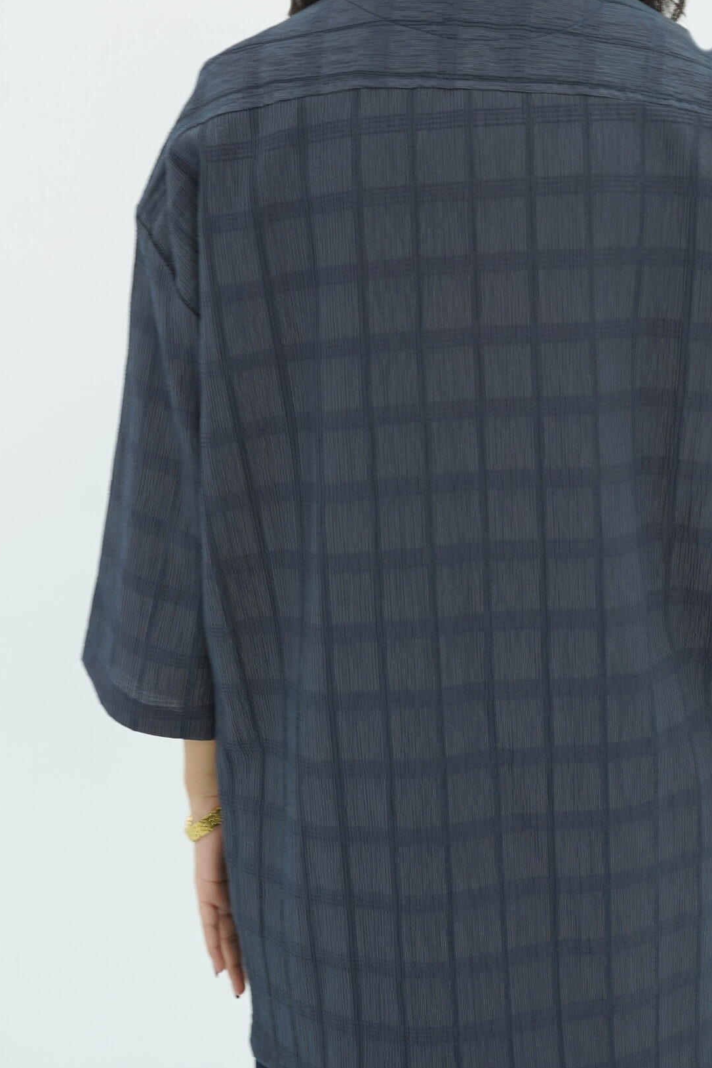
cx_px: 487
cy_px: 344
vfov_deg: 35.8
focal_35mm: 55
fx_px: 1632
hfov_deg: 24.5
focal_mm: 35
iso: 400
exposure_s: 1/125
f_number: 4
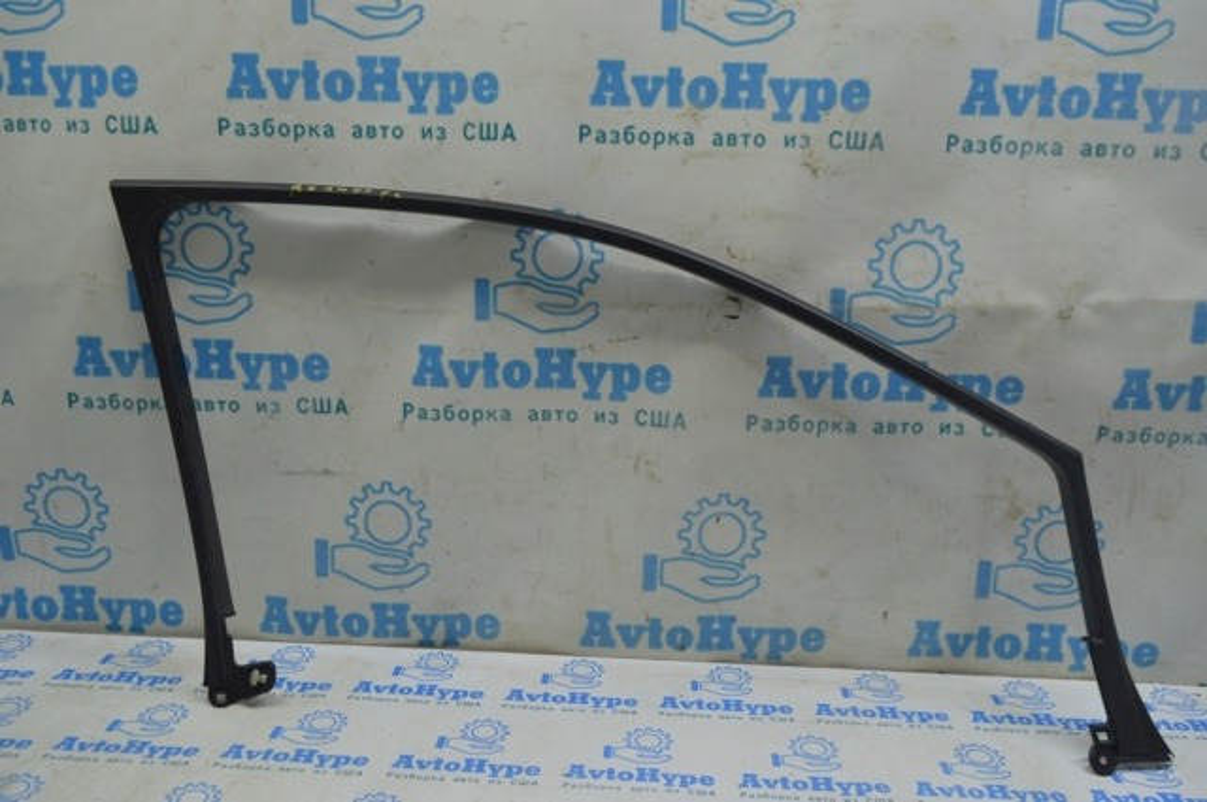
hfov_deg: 57.3
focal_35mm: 33
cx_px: 604
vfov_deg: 39.9
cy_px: 401
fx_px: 1105
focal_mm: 22
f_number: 5.6
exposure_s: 1/40
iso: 400
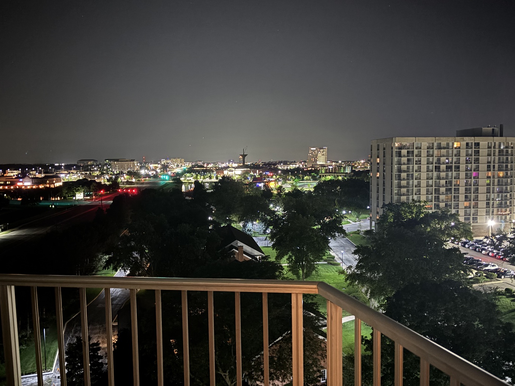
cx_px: 259
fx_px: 402
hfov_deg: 65.3
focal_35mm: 27
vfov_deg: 51.3
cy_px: 187
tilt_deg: -3.5
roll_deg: +0.3
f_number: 1.6
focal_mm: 5.96
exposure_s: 1/5
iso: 1600
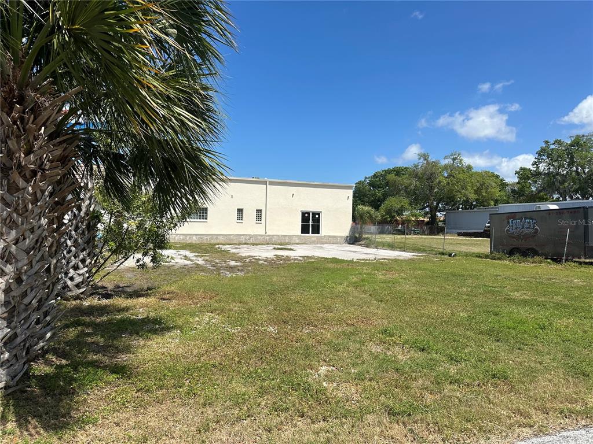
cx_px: 296
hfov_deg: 71.6
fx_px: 411
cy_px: 222
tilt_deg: +1.4
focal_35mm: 24
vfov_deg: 56.8
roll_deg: -1.0
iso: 80
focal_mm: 6.86
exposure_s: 1/5848
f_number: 1.78
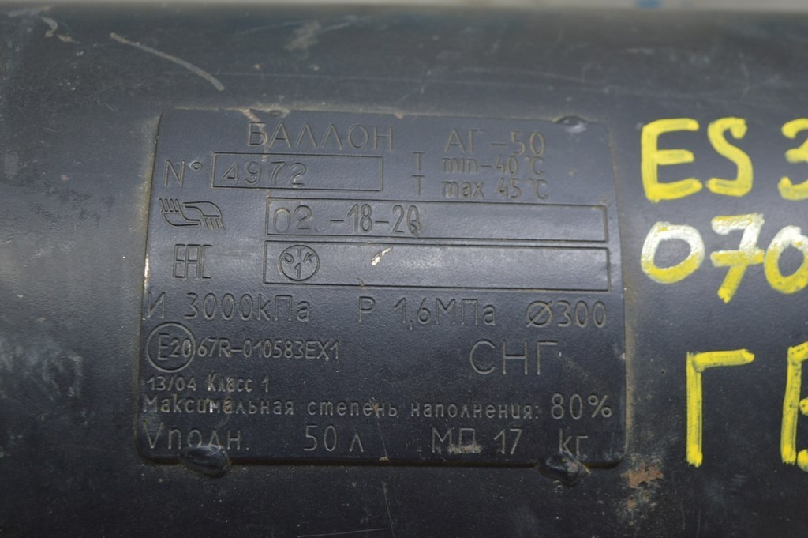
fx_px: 1413
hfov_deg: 31.9
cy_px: 269
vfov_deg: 21.5
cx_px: 404
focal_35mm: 63
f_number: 5.6
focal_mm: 42
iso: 400
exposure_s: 1/20
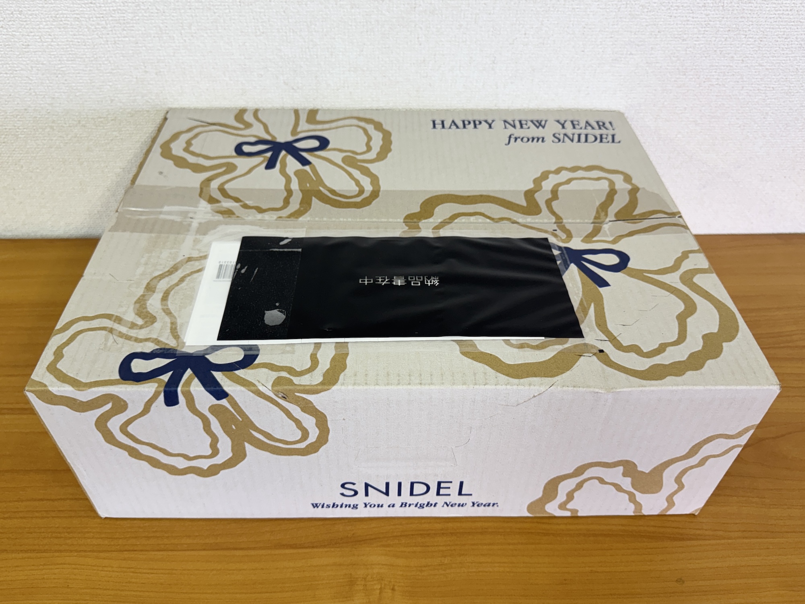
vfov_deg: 56.8
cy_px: 302
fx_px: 558
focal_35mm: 24
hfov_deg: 71.6
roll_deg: -0.5
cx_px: 402
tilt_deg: -42.5
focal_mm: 6.76
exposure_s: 1/100
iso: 100
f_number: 1.78
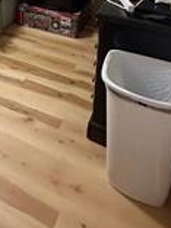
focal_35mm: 43
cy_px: -39
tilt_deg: -12.2
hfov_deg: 32.2
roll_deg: +0.4
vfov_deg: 35.4
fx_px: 283
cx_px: 22
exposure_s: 1/60
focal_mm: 2.22
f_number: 2.2
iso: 640
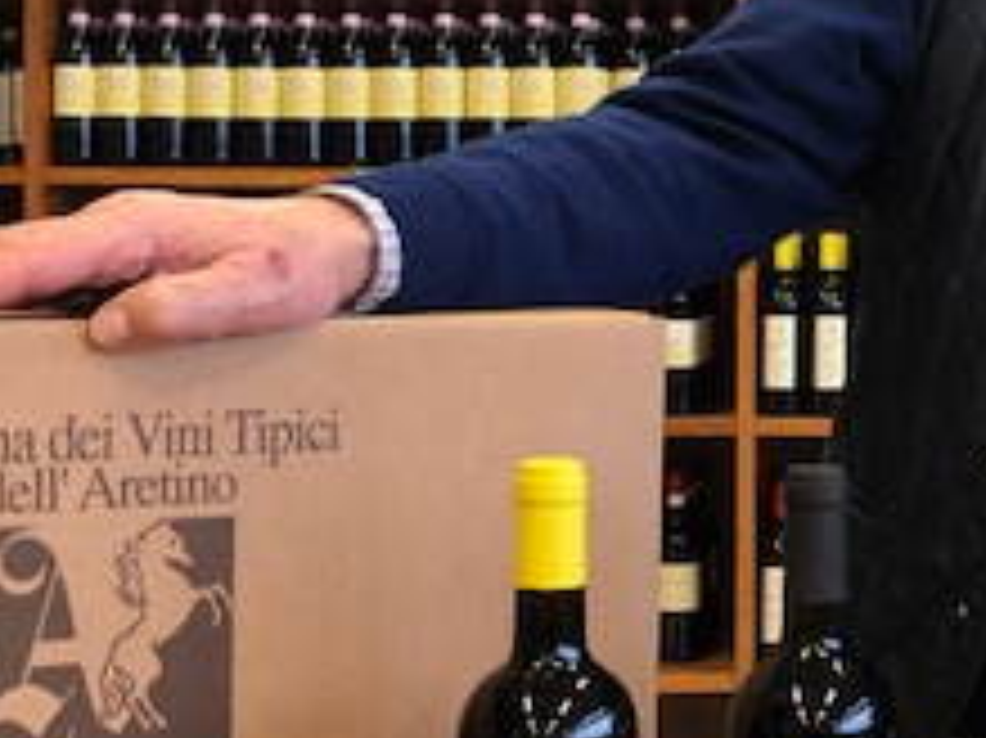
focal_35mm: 82
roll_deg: -0.7
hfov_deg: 23.1
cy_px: 266
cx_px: 932
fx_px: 2334
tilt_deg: -1.7
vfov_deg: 17.9
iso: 40
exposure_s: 1/17
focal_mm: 3.99
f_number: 1.8
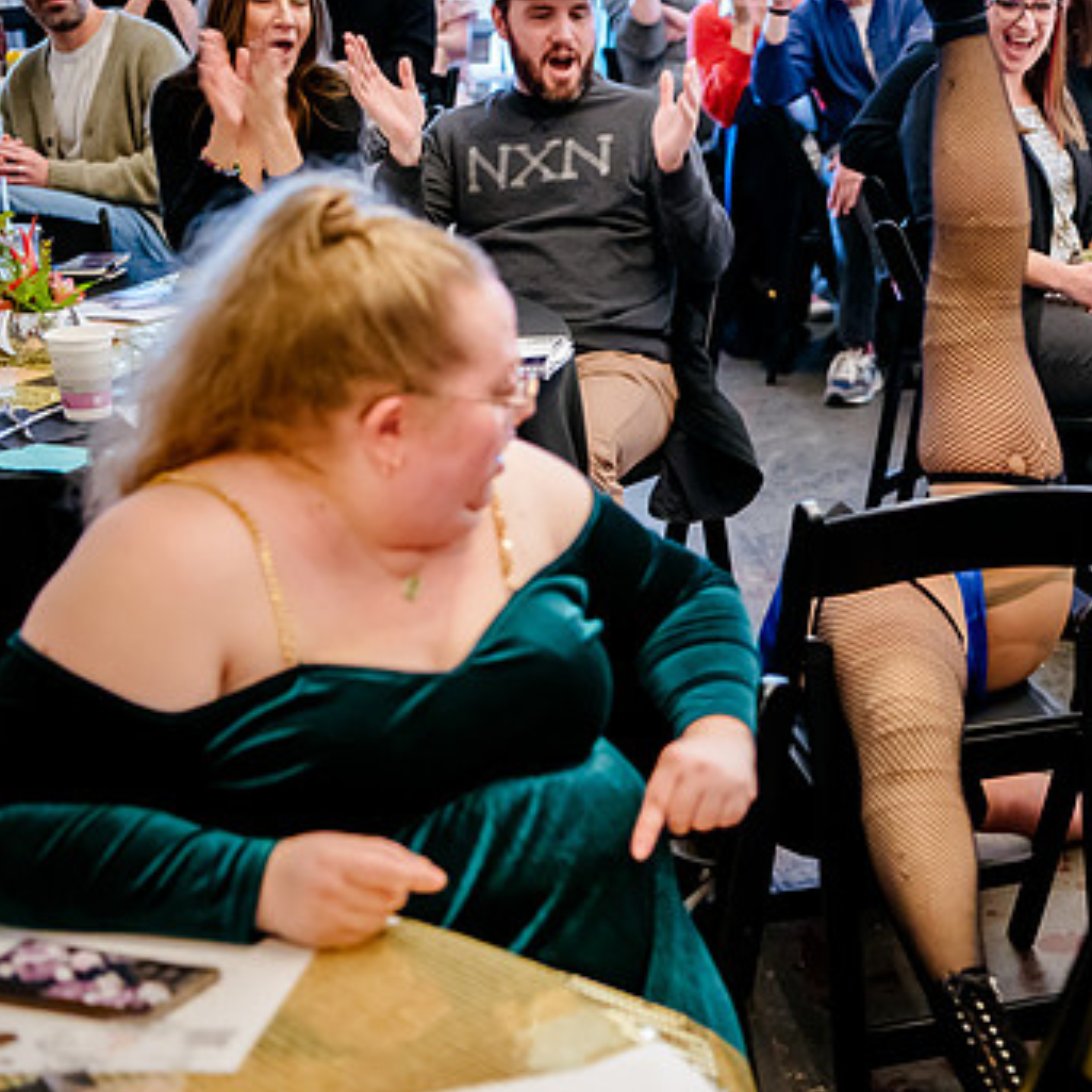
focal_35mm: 72
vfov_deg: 24.0
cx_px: 872
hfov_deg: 23.6
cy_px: 613
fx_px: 2570
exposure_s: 1/60
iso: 5000
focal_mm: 50
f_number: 2.8
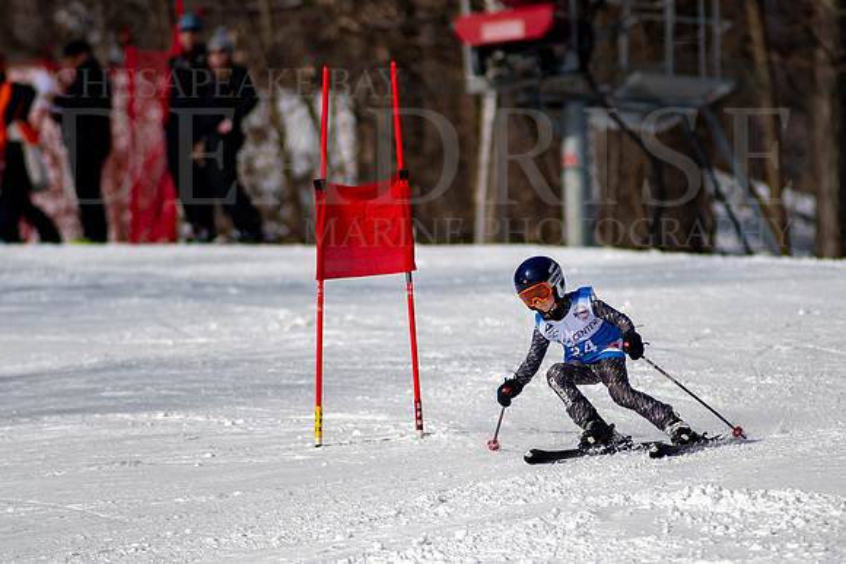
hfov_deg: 2.9
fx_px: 16444
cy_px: 402
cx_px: 480
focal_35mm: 700
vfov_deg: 2.0
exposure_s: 1/8000
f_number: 2.8
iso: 100
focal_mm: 300
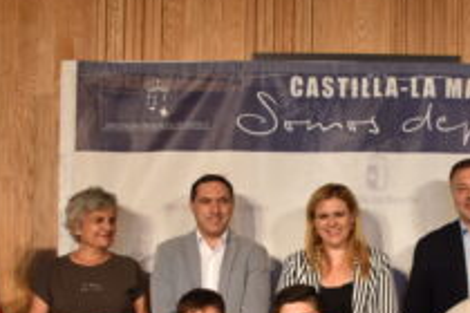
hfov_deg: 26.1
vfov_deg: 17.3
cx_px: 331
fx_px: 1005
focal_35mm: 77
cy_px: 324
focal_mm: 18
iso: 560
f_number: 4
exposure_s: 1/60
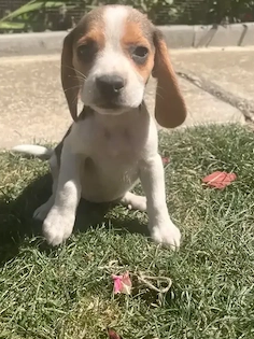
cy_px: 155
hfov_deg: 42.8
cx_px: 104
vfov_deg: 55.3
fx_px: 323
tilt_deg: -24.1
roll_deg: -3.5
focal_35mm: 33
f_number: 1.6
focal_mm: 5.1
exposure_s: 1/3215
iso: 50
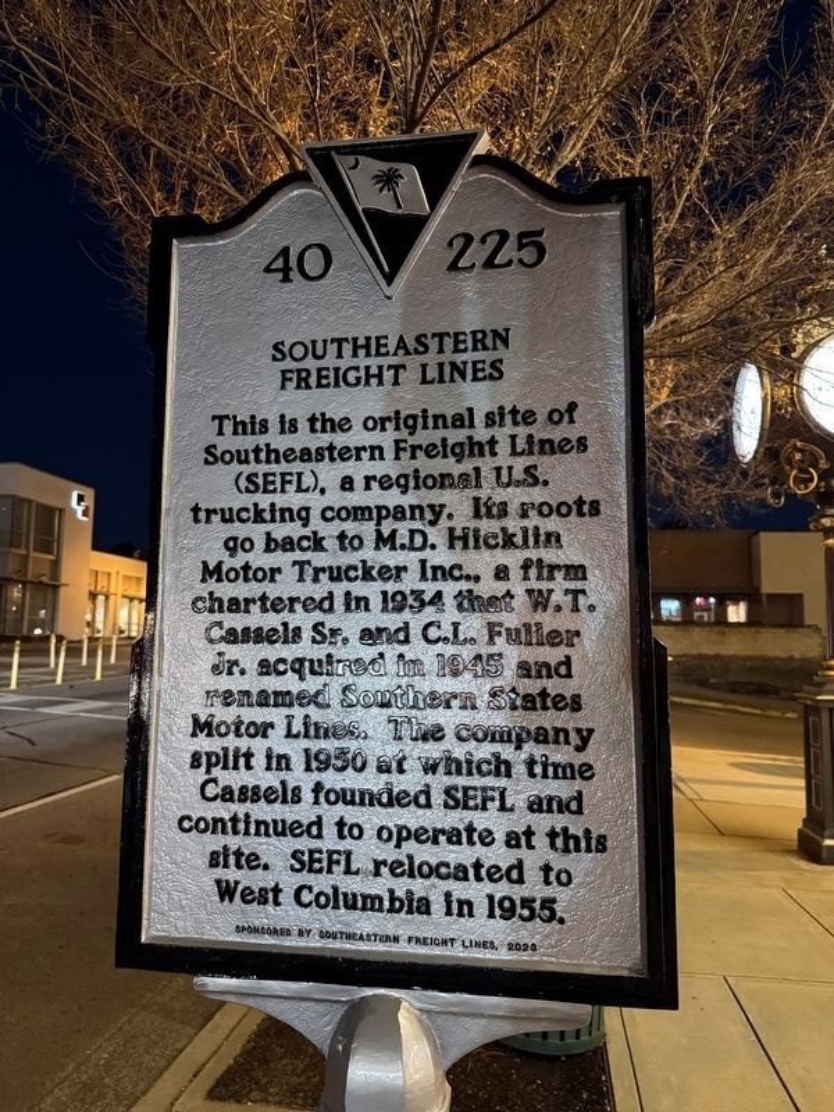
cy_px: 556
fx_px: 771
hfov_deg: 56.8
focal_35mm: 24
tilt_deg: +7.6
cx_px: 417
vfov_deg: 71.6
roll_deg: -2.0
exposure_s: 1/30
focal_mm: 6.76
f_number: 1.78
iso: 800
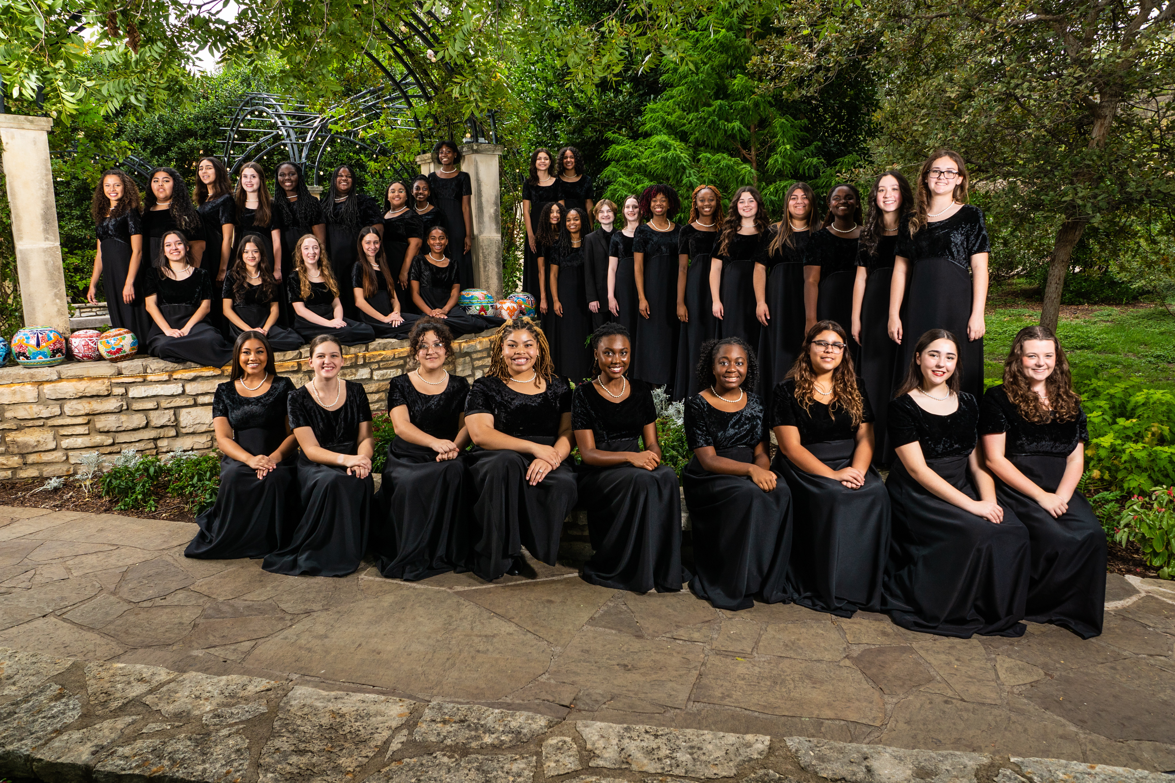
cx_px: 588
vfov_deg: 53.1
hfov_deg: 73.7
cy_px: 392
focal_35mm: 24
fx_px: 783
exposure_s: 1/60
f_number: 8
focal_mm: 16
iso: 200
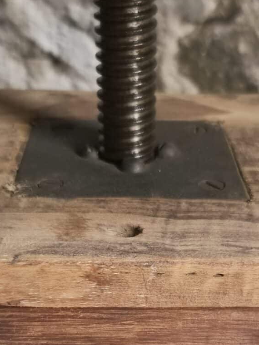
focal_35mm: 62
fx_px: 619
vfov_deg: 29.9
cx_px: 143
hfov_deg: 23.6
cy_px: 307
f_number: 1.8
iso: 2000
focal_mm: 5.4
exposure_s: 1/100
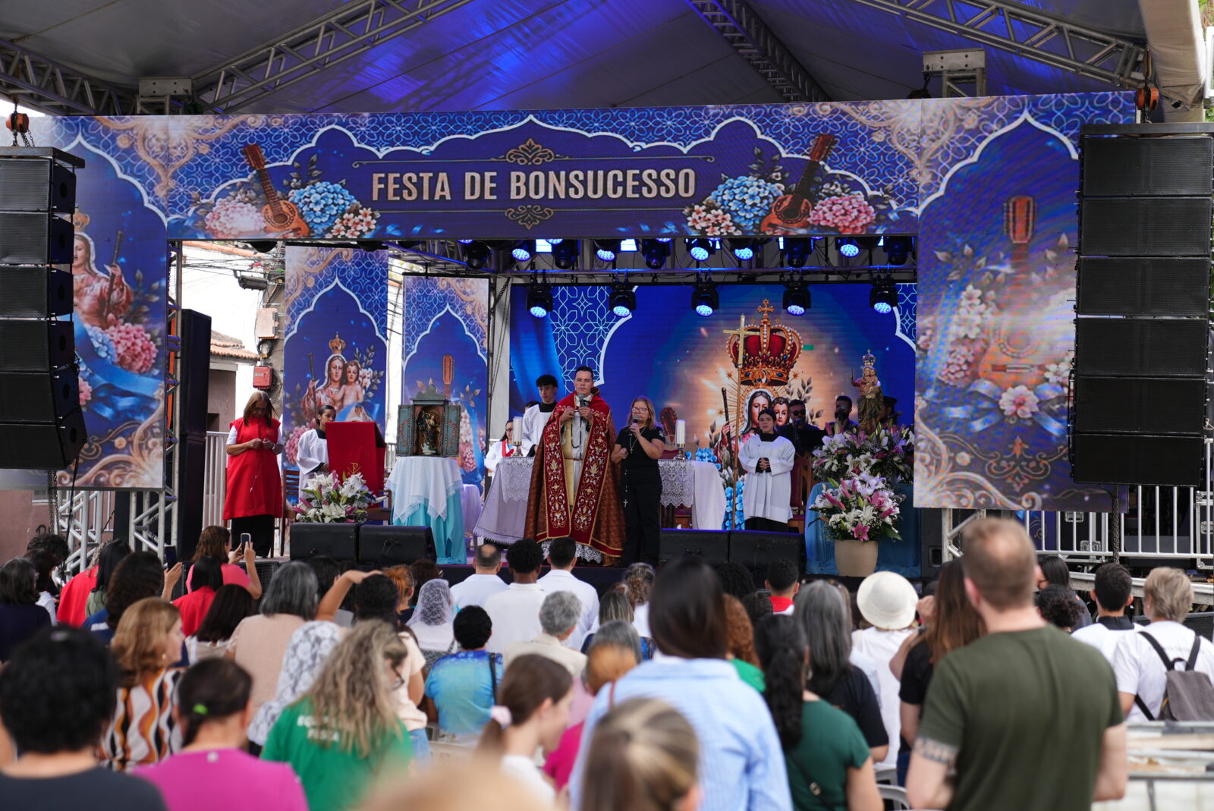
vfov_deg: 19.5
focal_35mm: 70
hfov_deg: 28.8
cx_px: 607
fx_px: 2362
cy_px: 406
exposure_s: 1/500
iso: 200
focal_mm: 70
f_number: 2.8
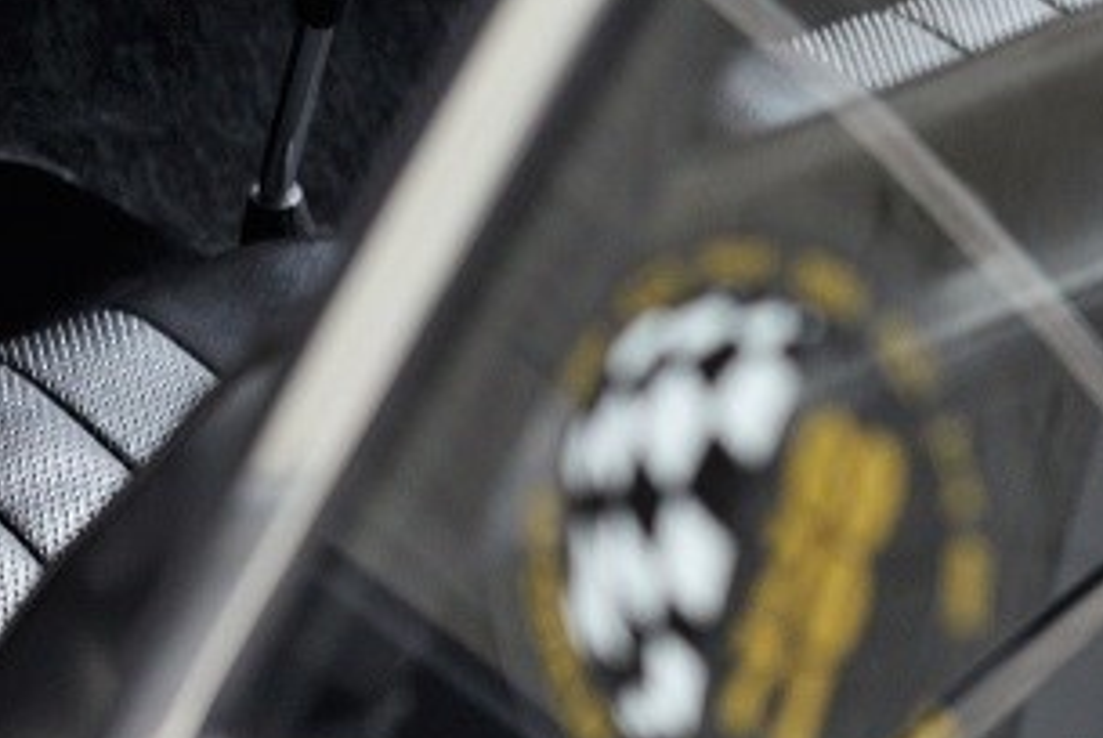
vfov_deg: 8.7
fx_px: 4815
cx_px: 275
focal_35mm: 157
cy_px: 31
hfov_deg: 13.0
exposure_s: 1/20
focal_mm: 50
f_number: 4
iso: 640
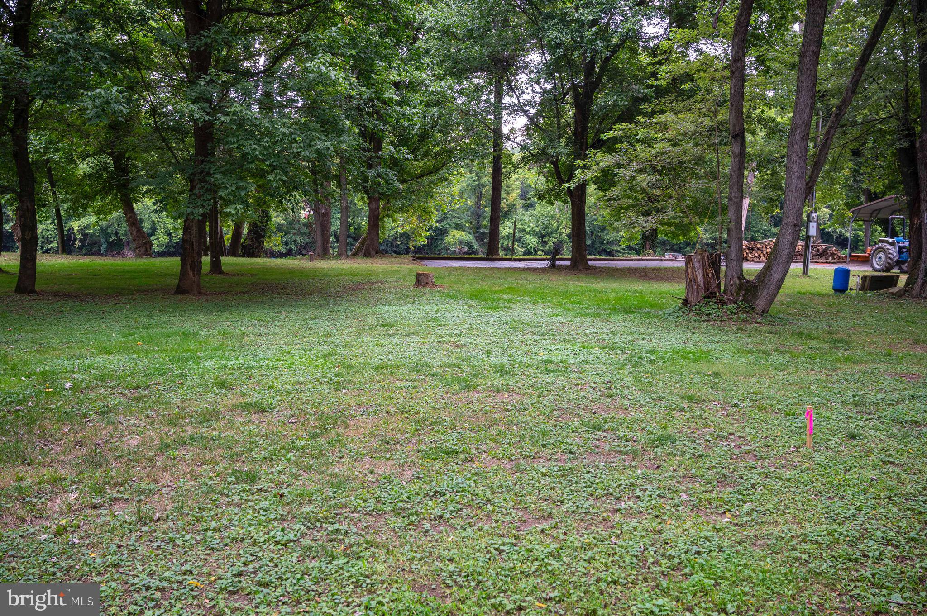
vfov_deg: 42.9
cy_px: 308
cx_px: 464
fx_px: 785
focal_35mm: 30
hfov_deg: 61.1
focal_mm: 30.5
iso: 1000
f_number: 5.6
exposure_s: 1/125
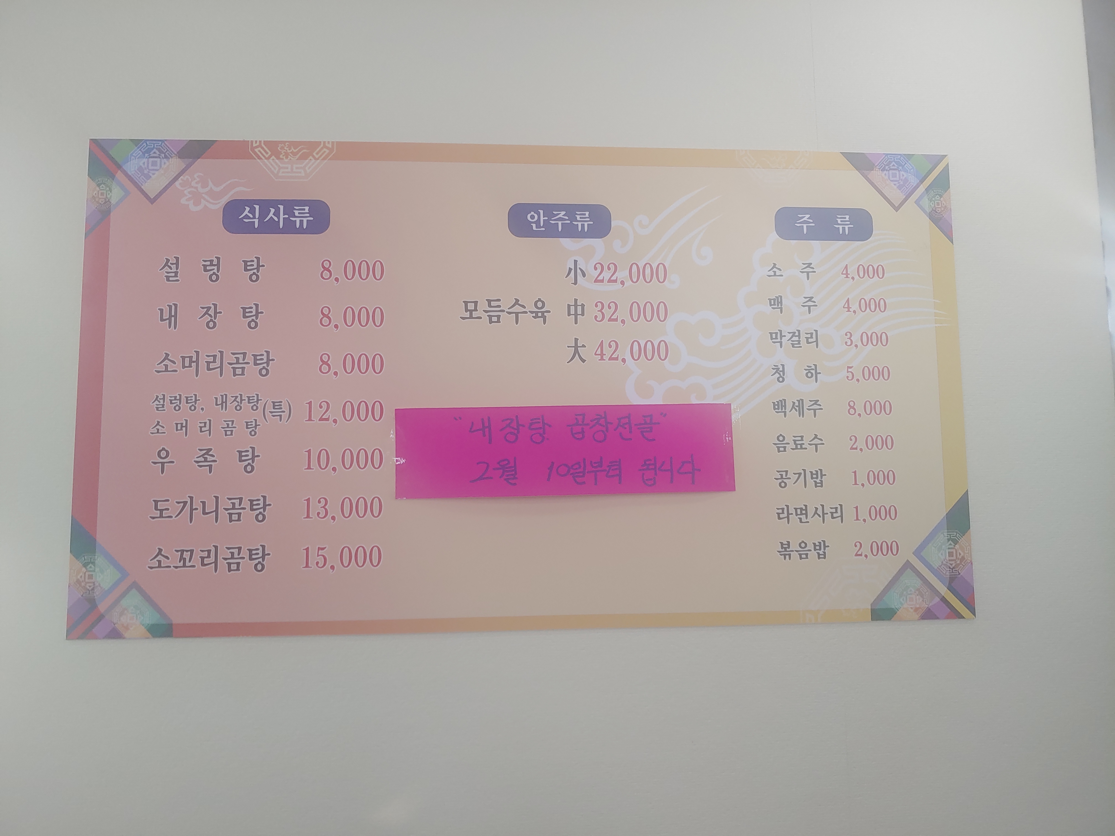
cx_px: 558
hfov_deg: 69.4
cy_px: 418
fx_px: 805
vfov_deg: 54.9
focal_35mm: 25
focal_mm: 4.23
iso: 100
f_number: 1.5
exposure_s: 1/120
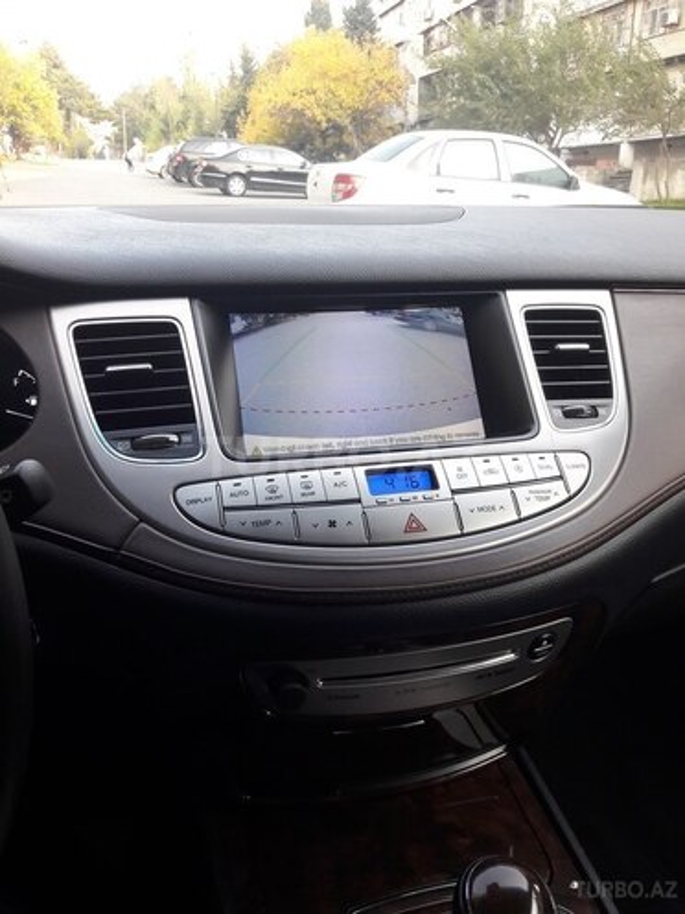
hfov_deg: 49.7
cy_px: 457
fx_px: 739
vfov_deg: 63.4
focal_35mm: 28
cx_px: 342
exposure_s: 1/100
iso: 80
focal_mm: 3.7
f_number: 1.9
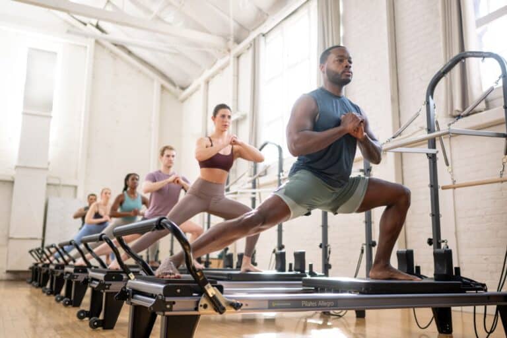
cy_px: 169
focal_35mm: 35
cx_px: 254
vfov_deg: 37.9
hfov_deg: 54.4
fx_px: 493
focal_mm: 35
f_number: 1.8
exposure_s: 1/640
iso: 800
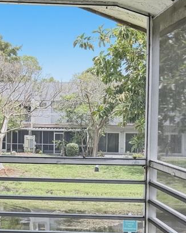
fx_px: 474
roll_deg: -2.2
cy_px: 235
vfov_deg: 26.0
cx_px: -3
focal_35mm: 69
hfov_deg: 21.4
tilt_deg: -12.7
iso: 100
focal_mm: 6.8
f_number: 1.8
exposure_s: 1/1385
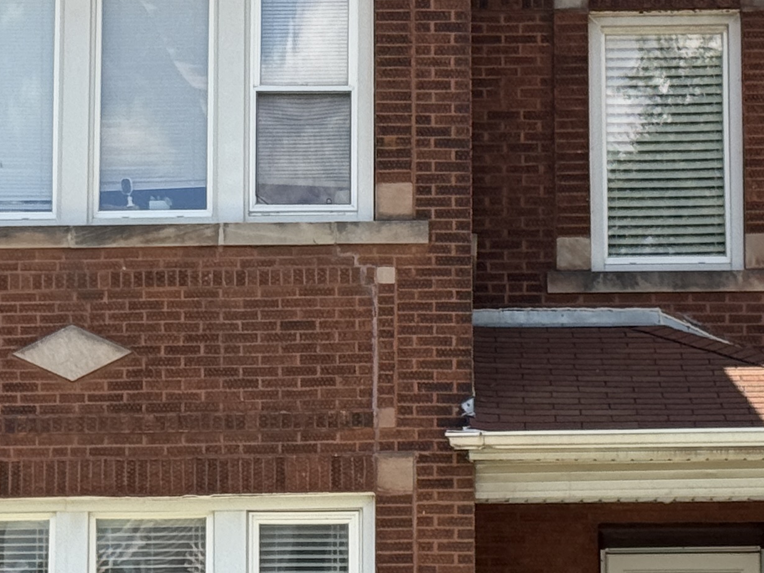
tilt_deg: +9.6
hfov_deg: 12.6
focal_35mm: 157
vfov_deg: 9.5
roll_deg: -0.3
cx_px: 323
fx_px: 3465
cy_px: 360
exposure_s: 1/2865
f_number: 1.78
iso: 100
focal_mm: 6.76
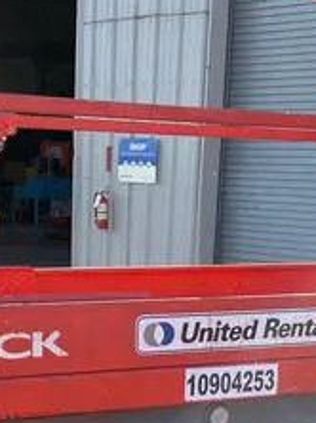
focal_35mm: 86
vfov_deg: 22.2
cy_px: 386
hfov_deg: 17.1
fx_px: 1049
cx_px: 135
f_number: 1.6
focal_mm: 5.1
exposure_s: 1/766
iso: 50
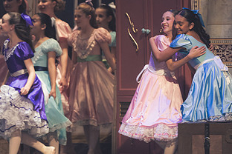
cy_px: 55
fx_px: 3596
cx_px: 126
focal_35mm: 558
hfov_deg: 3.7
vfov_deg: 2.5
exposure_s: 1/320
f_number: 2.8
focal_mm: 200
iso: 720
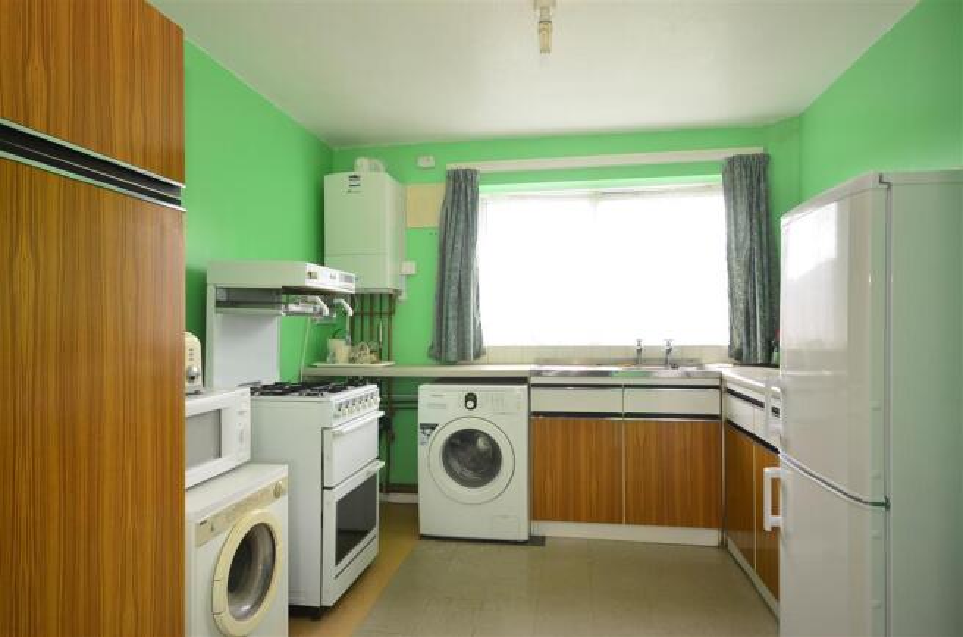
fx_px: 560
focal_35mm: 21
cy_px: 318
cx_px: 482
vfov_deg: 59.2
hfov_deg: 81.3
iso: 200
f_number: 4.8
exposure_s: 1/10
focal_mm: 14
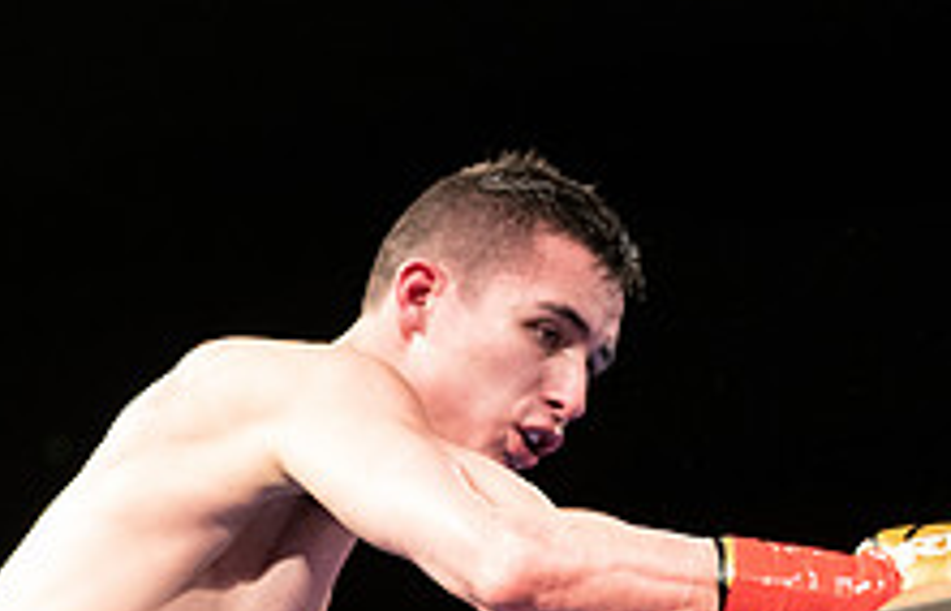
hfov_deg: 10.9
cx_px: 362
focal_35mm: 190
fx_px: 4964
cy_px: 634
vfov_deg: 7.0
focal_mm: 62
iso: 2000
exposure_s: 1/1000
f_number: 2.8
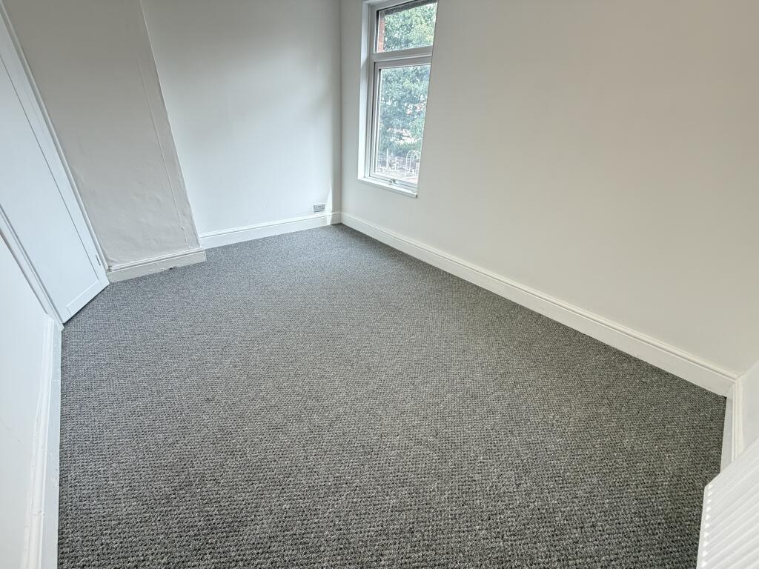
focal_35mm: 14
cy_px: 284
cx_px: 380
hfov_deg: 102.1
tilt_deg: -28.5
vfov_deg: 85.7
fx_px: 307
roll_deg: -3.8
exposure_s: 1/84
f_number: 2.2
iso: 320
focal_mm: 2.22
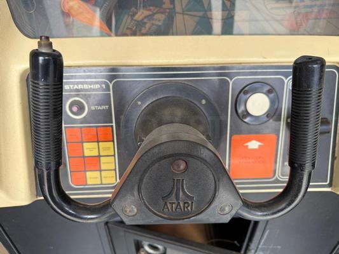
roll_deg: +0.6
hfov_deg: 71.6
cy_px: 127
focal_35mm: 24
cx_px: 170
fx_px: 235
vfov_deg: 56.8
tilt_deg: -33.4
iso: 64
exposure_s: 1/183
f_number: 1.78
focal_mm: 6.76
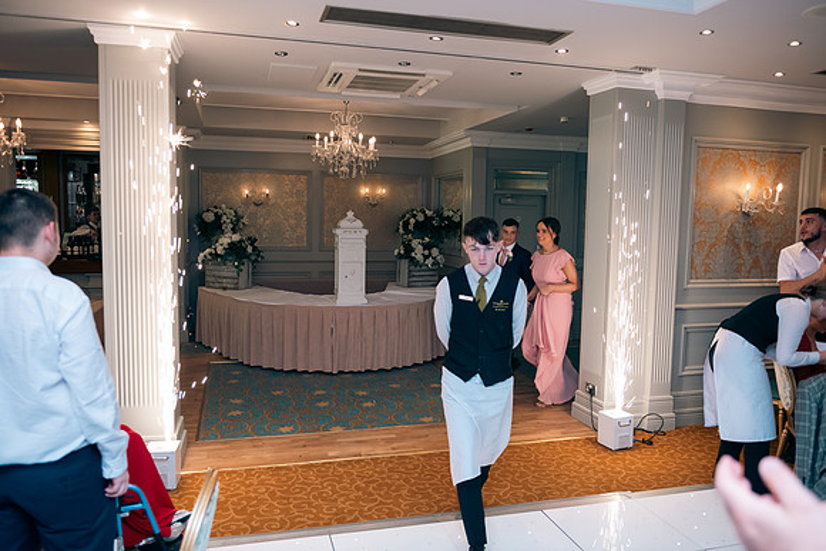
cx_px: 413
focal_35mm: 27
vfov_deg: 48.0
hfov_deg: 67.4
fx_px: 620
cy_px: 276
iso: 640
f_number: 3.5
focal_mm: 27
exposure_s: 1/160
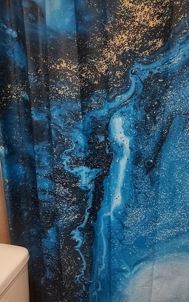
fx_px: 338
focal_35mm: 41
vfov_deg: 47.8
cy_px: 186
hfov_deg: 31.2
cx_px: 76
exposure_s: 1/60
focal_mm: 2.2
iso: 320
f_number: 2.2
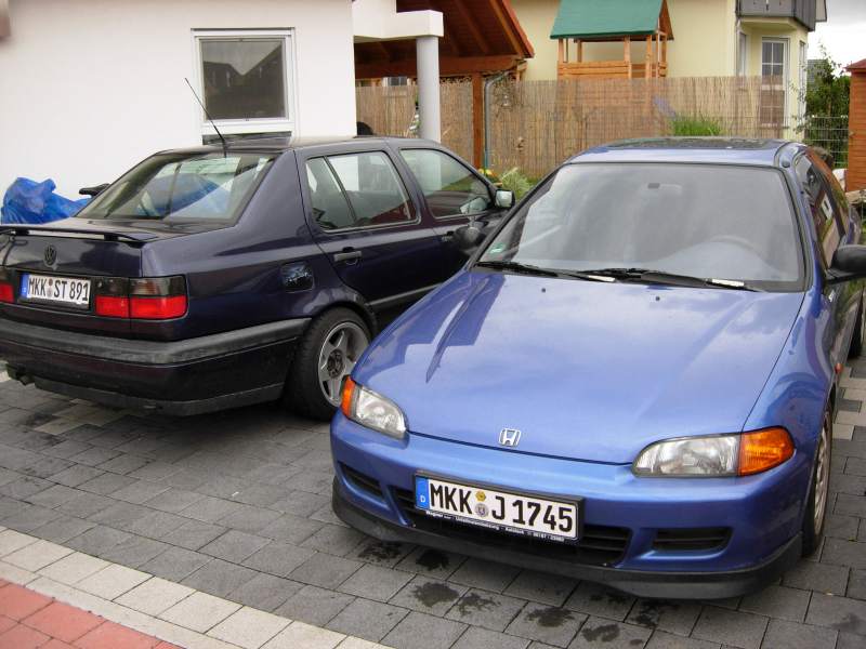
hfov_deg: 51.4
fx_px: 901
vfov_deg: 39.7
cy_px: 324
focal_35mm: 36
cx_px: 433
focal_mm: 7.5
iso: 50
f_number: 2.7
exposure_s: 1/80.6
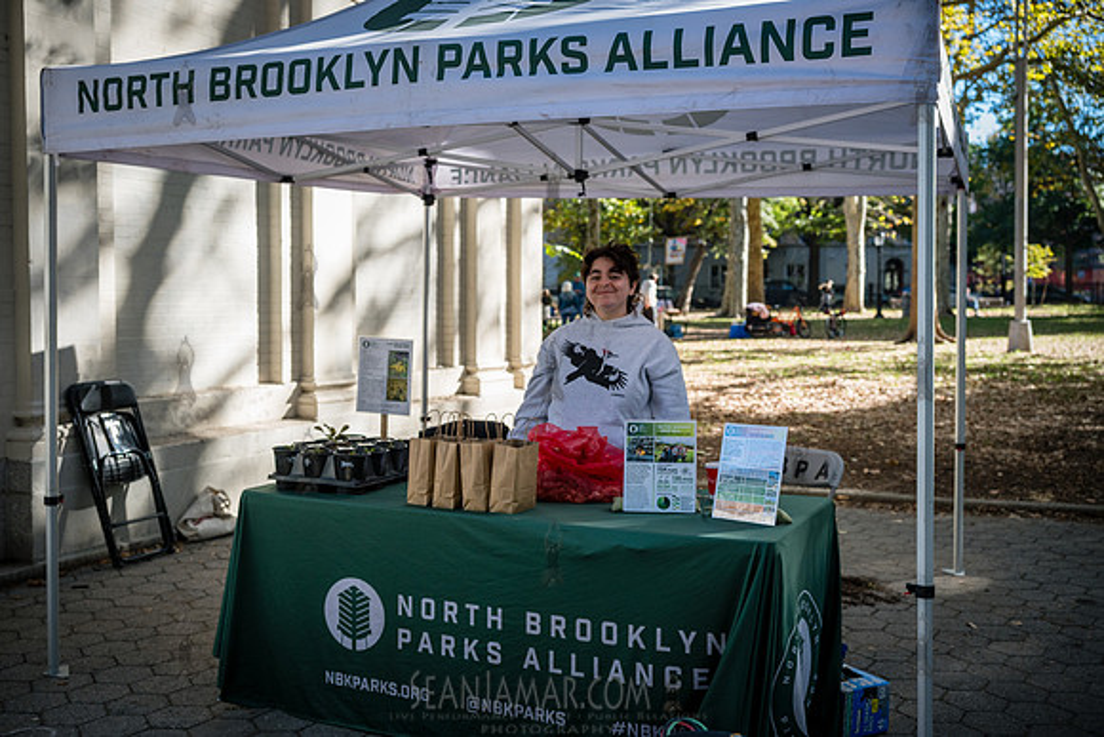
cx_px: 533
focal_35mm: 37
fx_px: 1140
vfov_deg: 35.8
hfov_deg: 51.7
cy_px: 368
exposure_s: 1/1000
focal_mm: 35
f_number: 4
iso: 500
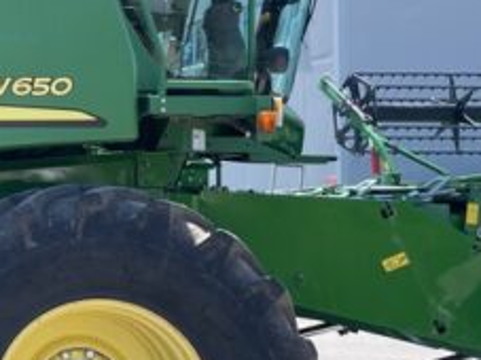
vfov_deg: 16.8
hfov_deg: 19.1
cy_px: 167
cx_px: -273
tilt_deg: +2.2
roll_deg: +0.4
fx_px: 1222
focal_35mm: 88
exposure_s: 1/1247
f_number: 1.6
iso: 32
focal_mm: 4.2
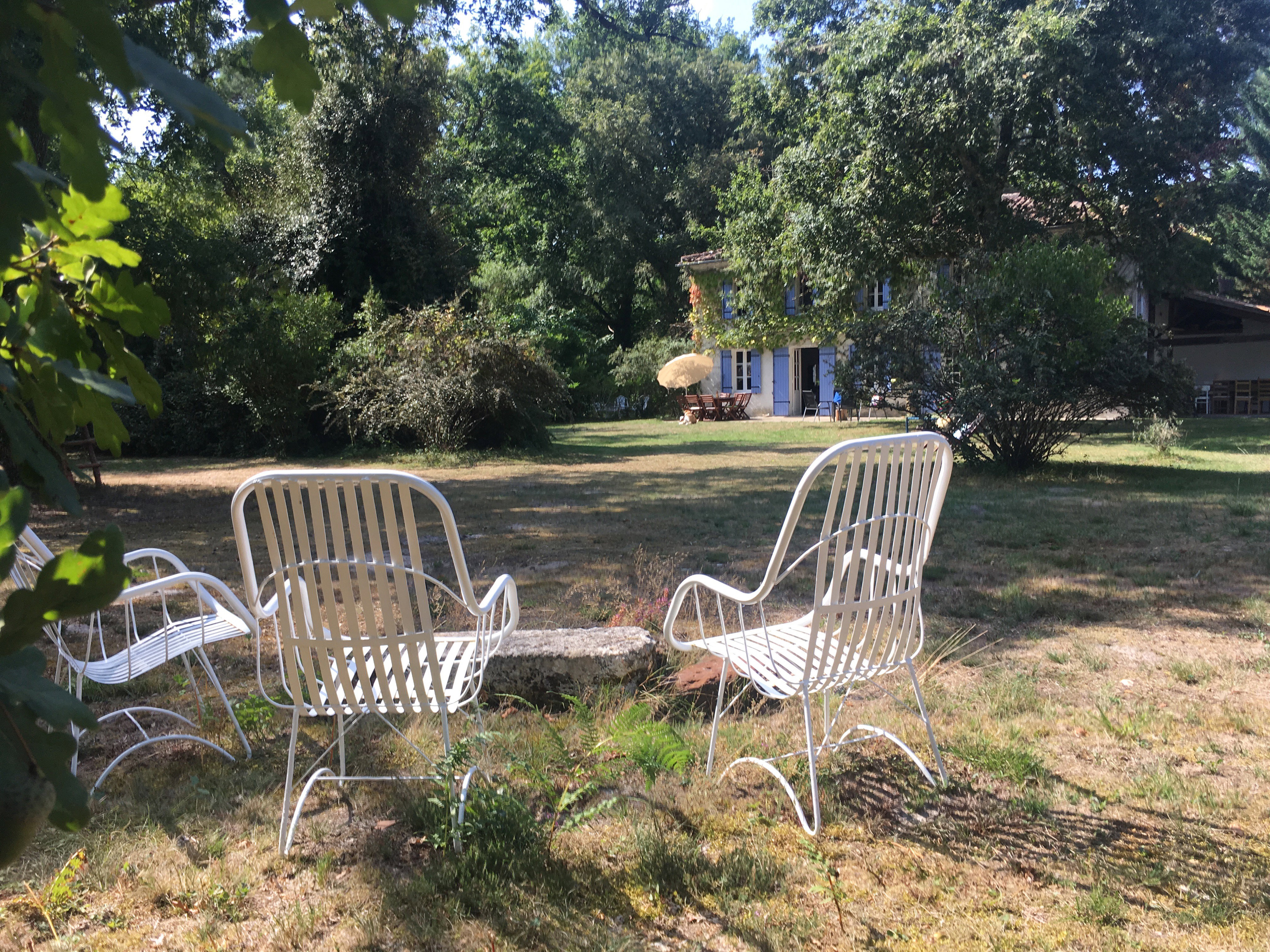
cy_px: 476
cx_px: 635
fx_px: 1064
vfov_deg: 48.2
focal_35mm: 29
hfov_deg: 61.7
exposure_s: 1/509
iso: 25
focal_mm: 4.15
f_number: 2.2
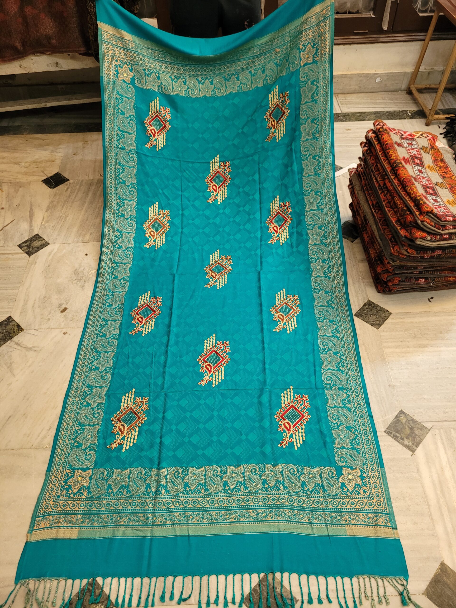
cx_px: 228
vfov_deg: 67.3
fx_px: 457
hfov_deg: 53.1
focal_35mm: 26
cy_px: 304
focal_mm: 5.4
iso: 320
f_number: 1.8
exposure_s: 1/50
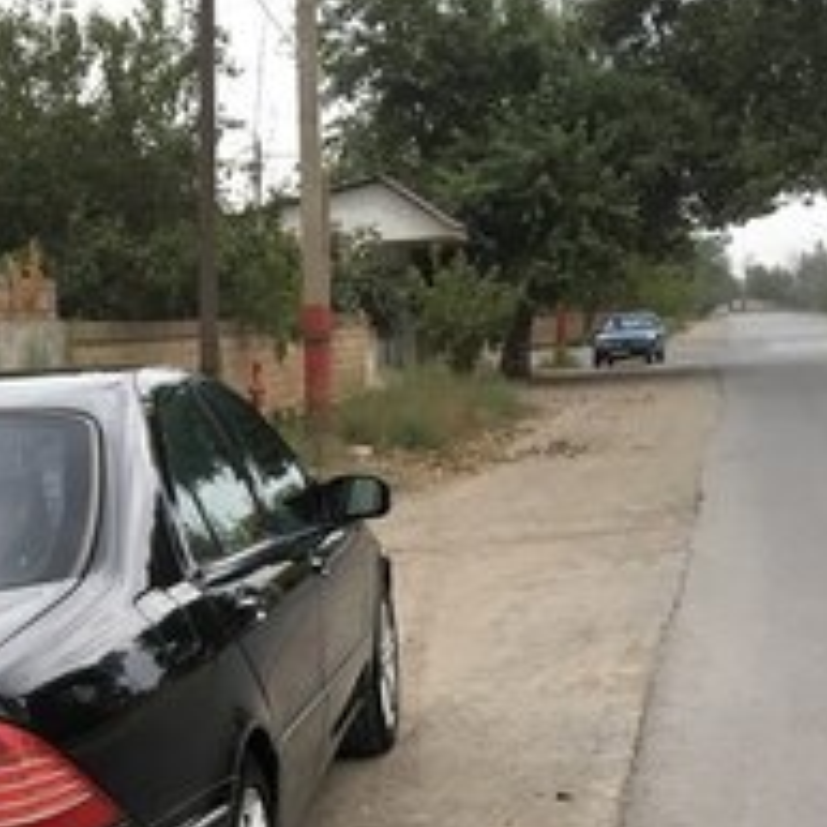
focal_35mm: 66
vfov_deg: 24.1
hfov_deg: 25.1
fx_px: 1784
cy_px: 947
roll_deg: +2.4
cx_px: 51
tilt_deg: -20.1
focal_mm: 4.15
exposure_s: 1/33
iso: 25
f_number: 2.2
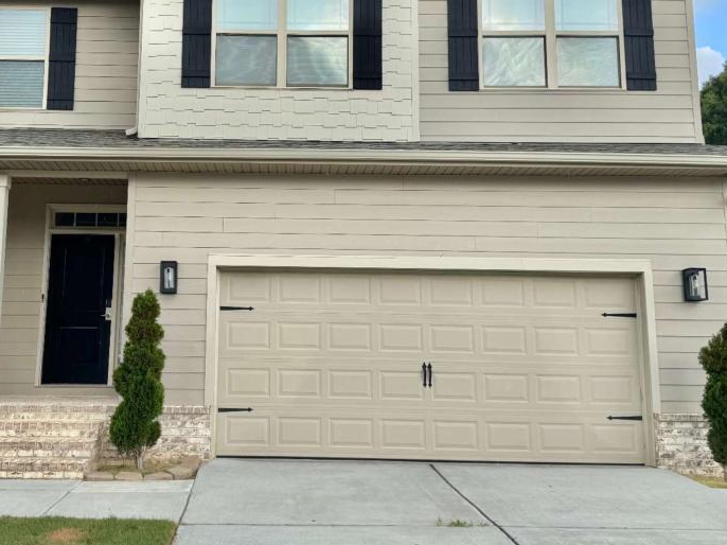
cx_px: 265
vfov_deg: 34.1
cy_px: 190
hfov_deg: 44.4
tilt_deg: +9.2
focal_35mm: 42
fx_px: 882
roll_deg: -0.6
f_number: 1.78
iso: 80
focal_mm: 6.76
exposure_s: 1/1238
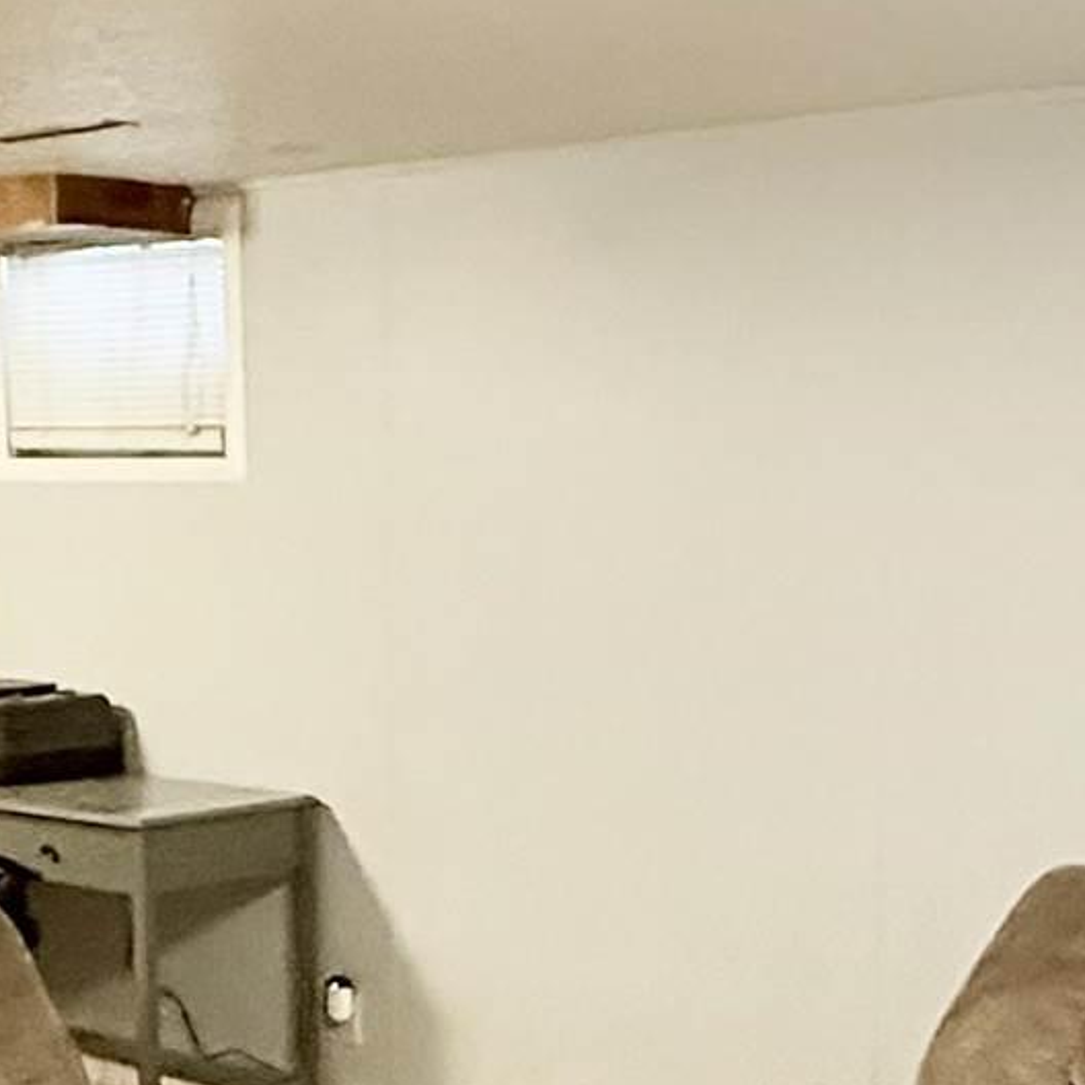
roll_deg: +0.2
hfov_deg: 24.0
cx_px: 510
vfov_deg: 23.6
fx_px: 2553
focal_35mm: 72
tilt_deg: -8.7
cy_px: 898
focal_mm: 2.22
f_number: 2.2
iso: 640
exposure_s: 1/60
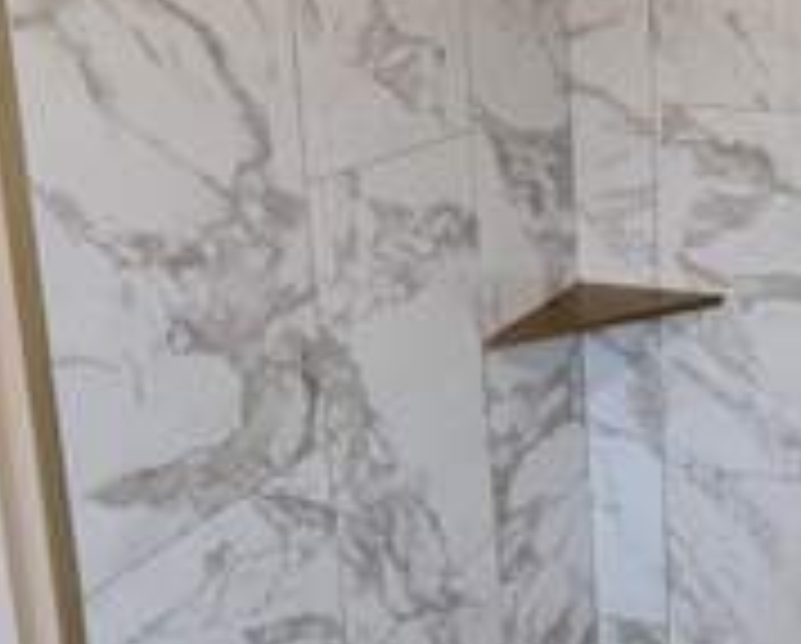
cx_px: 914
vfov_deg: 34.3
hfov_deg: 36.1
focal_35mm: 42
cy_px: 99
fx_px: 997
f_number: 1.7
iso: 91
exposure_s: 1/60
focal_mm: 2.02
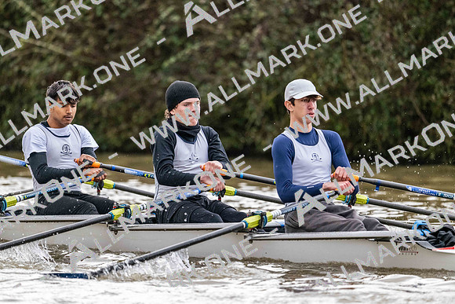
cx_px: 228
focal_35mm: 400
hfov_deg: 5.2
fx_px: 5057
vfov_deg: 3.4
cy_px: 152
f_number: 4.5
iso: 5000
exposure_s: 1/1600
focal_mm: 400
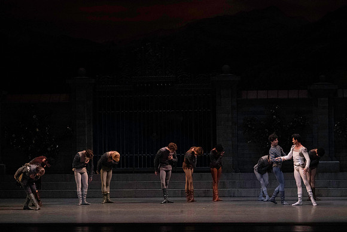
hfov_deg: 19.3
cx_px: 174
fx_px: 1022
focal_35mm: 106
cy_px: 116
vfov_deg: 12.9
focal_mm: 106
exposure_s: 1/400
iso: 16000
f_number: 13
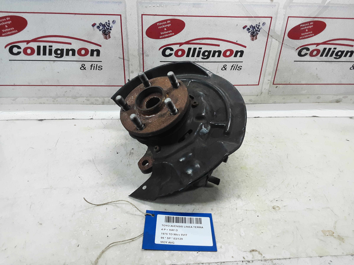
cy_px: 132
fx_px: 276
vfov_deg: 51.4
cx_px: 177
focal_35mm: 27
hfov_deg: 65.3
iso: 125
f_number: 1.9
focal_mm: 2.91
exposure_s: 1/50
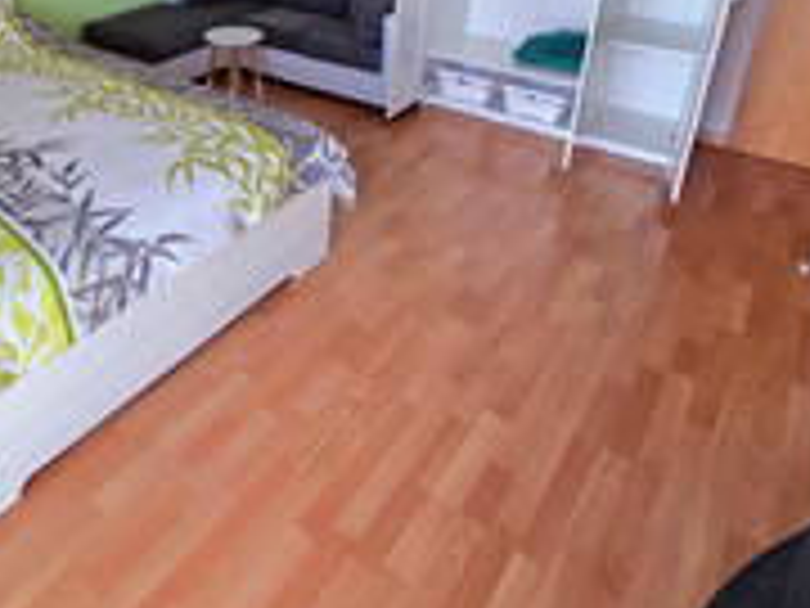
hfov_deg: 63.0
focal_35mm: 26
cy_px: 81
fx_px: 608
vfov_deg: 48.5
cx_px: 194
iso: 500
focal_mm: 2.2
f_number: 1.9
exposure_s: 1/50
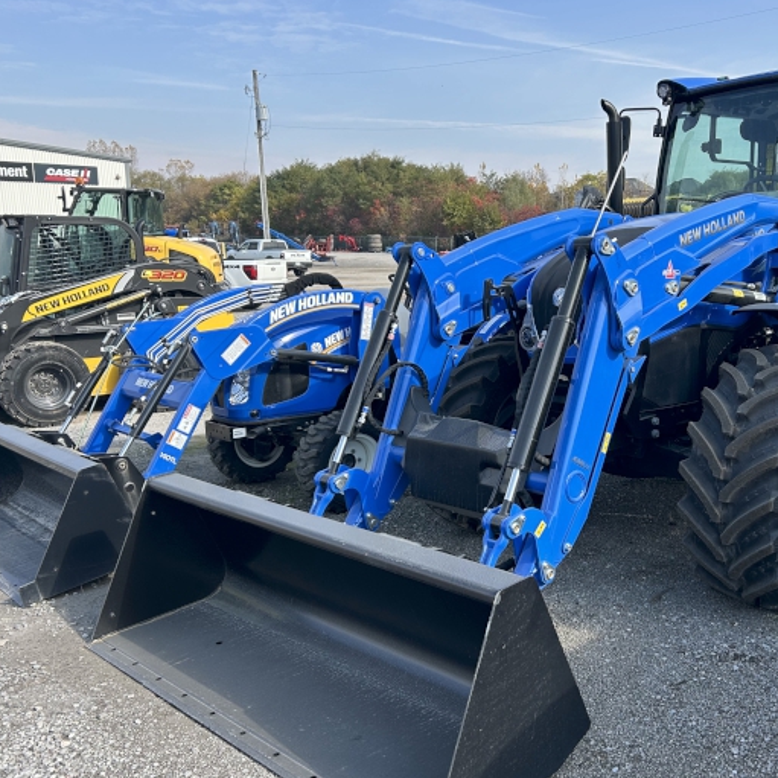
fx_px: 915
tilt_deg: -9.4
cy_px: 410
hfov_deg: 45.5
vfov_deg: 46.0
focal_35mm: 36
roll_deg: +0.8
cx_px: 504
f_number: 1.5
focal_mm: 5.7
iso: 50
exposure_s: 1/1488
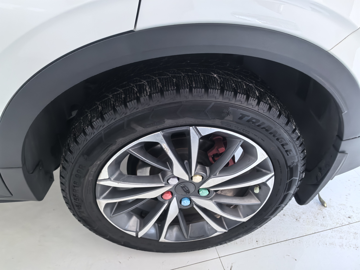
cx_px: 180
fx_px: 281
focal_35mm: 27
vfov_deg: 51.4
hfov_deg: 65.3
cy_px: 135
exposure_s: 1/500
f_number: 2
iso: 1250
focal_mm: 5.75
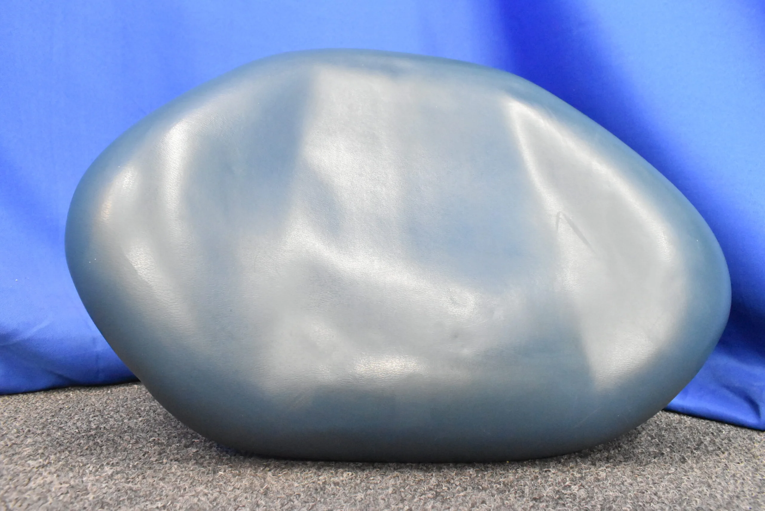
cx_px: 382
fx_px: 574
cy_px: 256
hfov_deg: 67.3
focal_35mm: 27
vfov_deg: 48.0
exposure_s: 1/30
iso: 7200
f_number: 8
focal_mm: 18
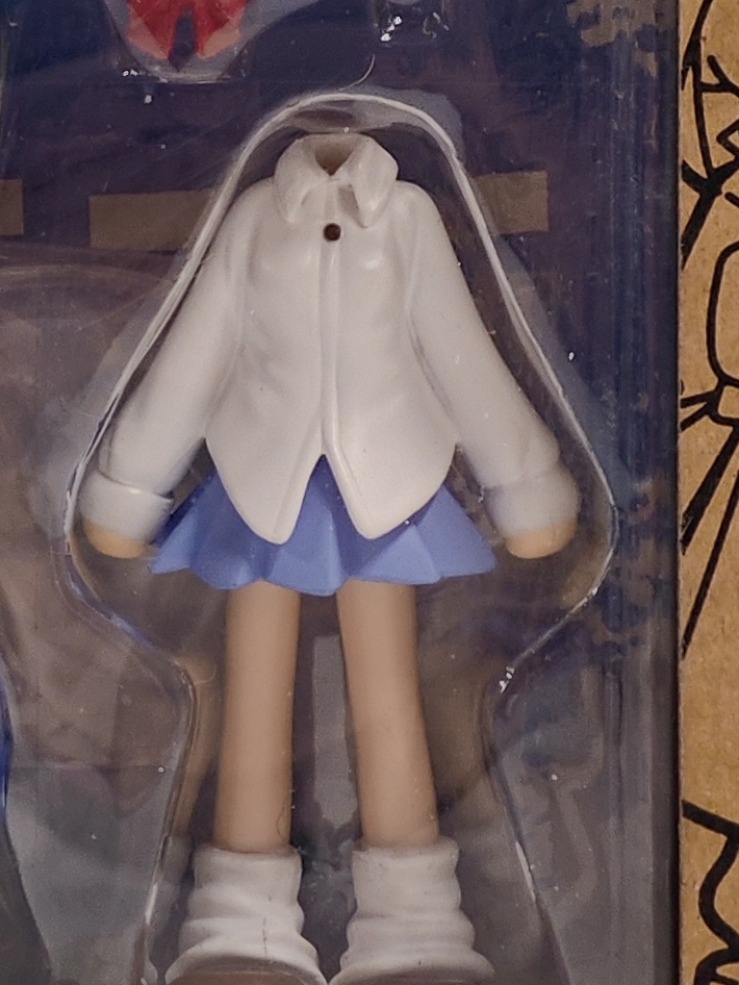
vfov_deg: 7.2
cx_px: 239
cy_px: 45
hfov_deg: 5.4
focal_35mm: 276
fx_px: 7853
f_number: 2.4
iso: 400
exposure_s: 1/17.3
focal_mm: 7.48
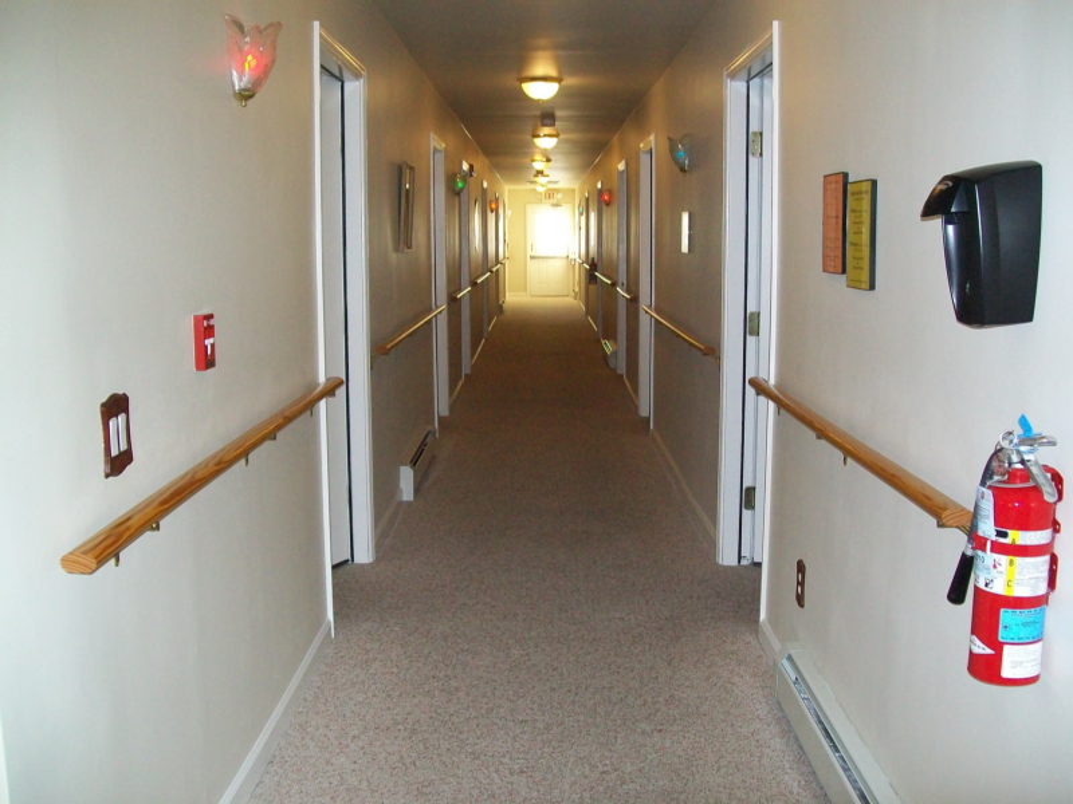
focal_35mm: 36
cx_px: 536
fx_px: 1116
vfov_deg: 39.7
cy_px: 402
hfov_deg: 51.4
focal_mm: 6
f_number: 2.7
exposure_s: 1/60
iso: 160
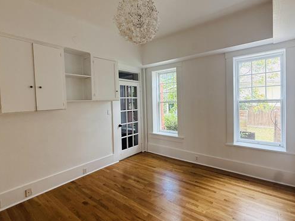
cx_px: 166
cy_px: 104
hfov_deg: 87.3
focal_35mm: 18
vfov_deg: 71.5
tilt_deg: -0.7
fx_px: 153
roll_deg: +0.7
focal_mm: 2.22
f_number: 2.2
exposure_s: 1/120
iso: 125
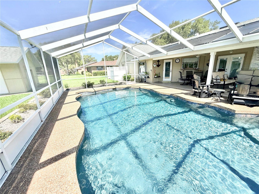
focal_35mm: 14
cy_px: 97
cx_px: 130
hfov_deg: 102.1
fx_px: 105
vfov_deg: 85.7
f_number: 2.2
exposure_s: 1/1001
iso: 50
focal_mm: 2.22
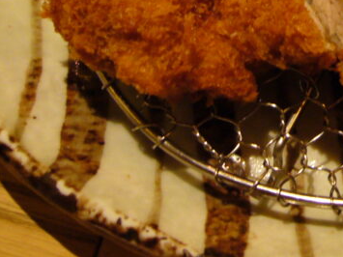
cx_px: 385
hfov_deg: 18.6
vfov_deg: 14.1
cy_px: -67
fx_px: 1000
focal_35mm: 101
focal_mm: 5.8
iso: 200
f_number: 2.8
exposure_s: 1/8
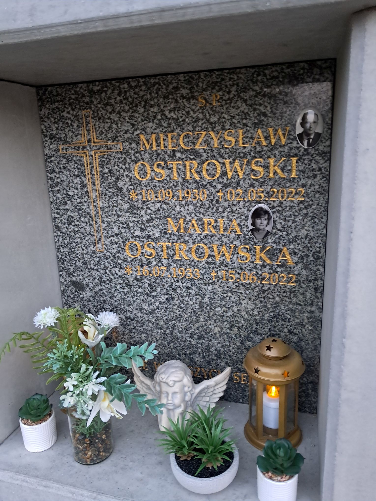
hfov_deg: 51.4
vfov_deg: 65.3
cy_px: 250
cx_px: 188
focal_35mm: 27
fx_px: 391
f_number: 1.8
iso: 640
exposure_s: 1/24
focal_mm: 4
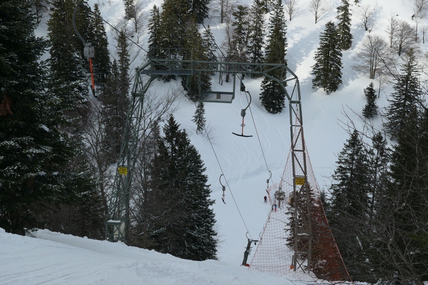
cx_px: 214
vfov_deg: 23.8
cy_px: 142
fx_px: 678
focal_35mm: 57
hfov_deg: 35.1
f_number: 6.3
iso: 200
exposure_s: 1/800
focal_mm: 20.9
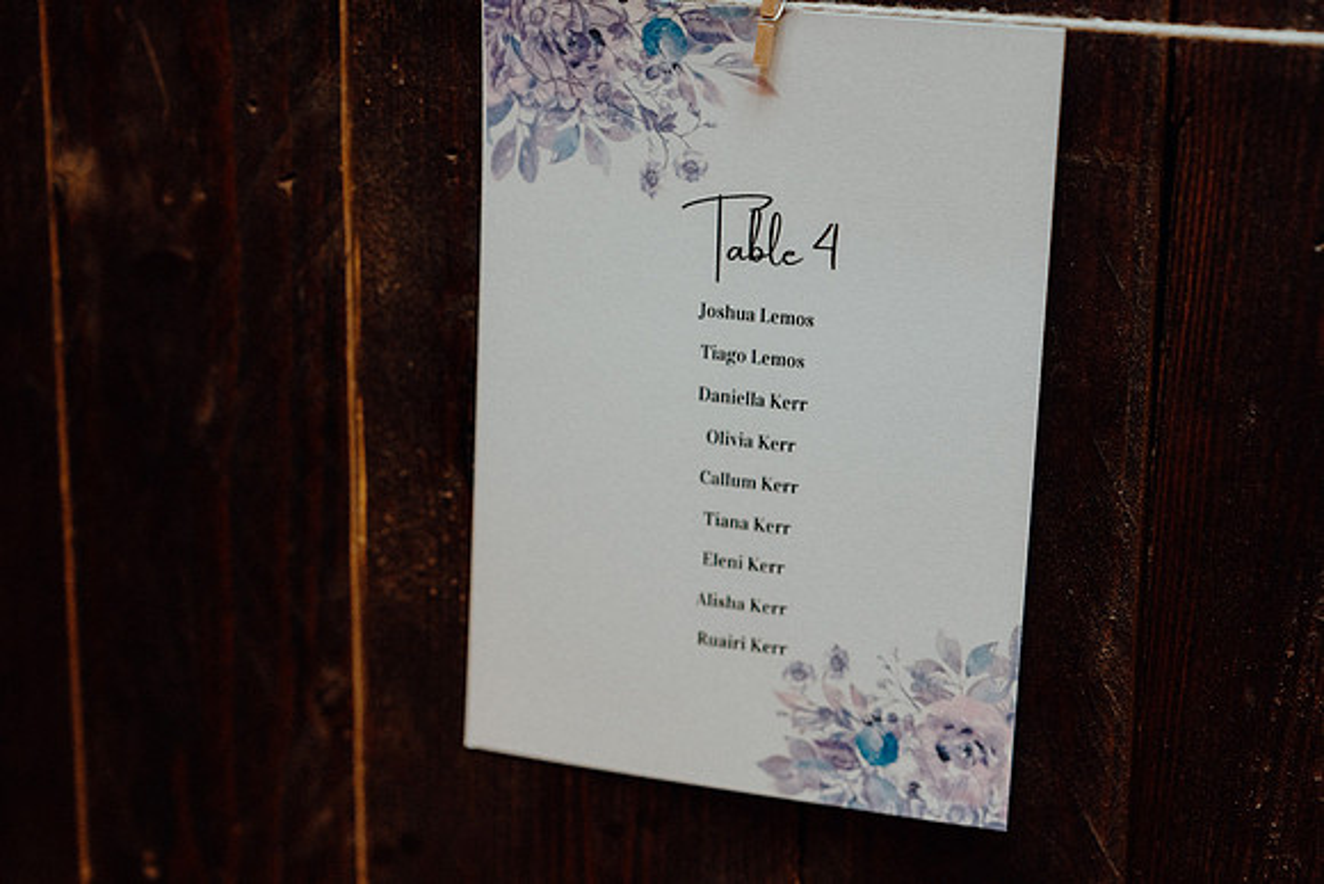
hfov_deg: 30.5
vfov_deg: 20.6
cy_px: 442
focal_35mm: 66
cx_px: 662
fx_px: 2428
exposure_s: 1/200
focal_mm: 66
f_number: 3.5
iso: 2500
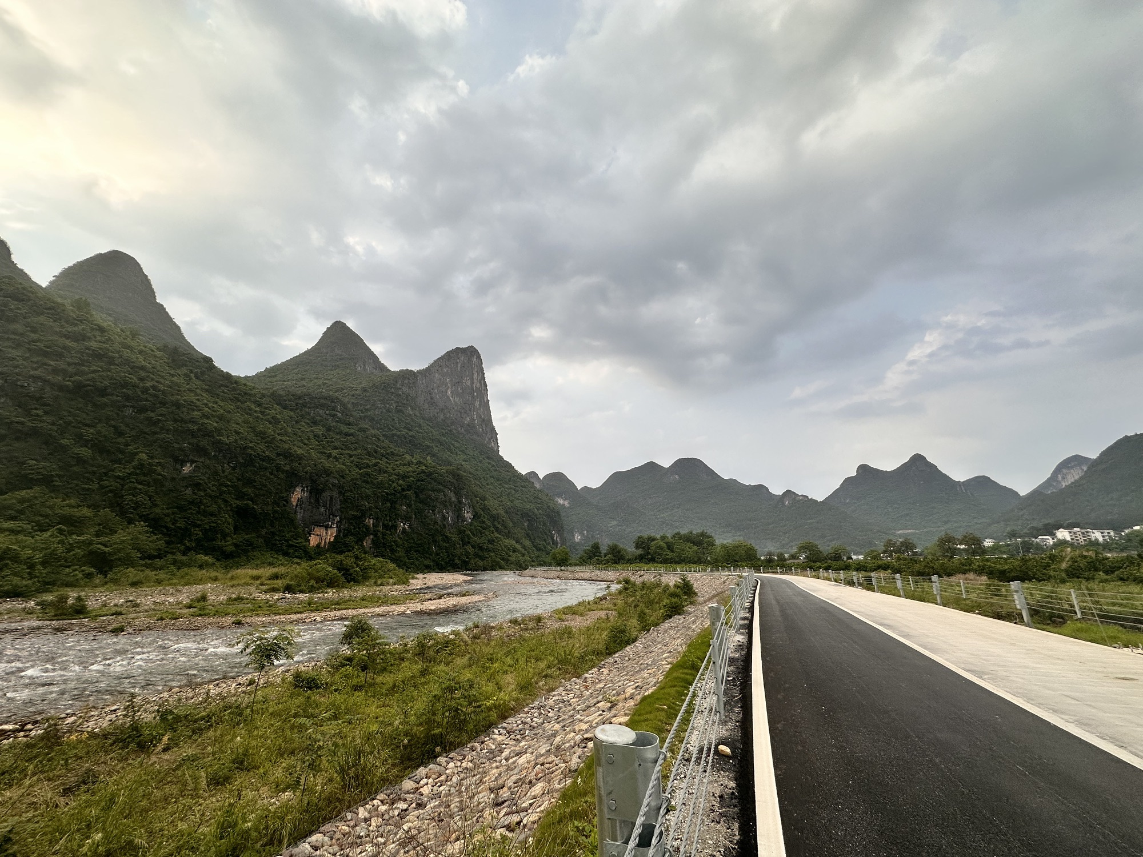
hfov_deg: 102.1
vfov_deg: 85.7
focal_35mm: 14
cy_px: 428
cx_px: 572
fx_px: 462
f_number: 2.2
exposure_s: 1/1319
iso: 40
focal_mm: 2.22
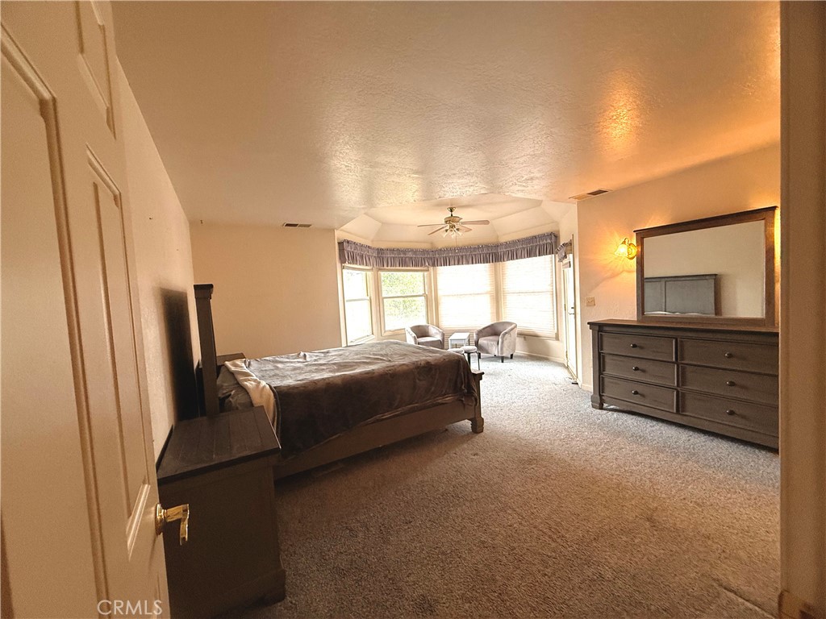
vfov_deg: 85.7
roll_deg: +4.0
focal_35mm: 14
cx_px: 413
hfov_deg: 102.1
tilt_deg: -2.0
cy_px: 310
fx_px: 334
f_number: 2.2
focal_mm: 2.22
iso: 250
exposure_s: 1/120
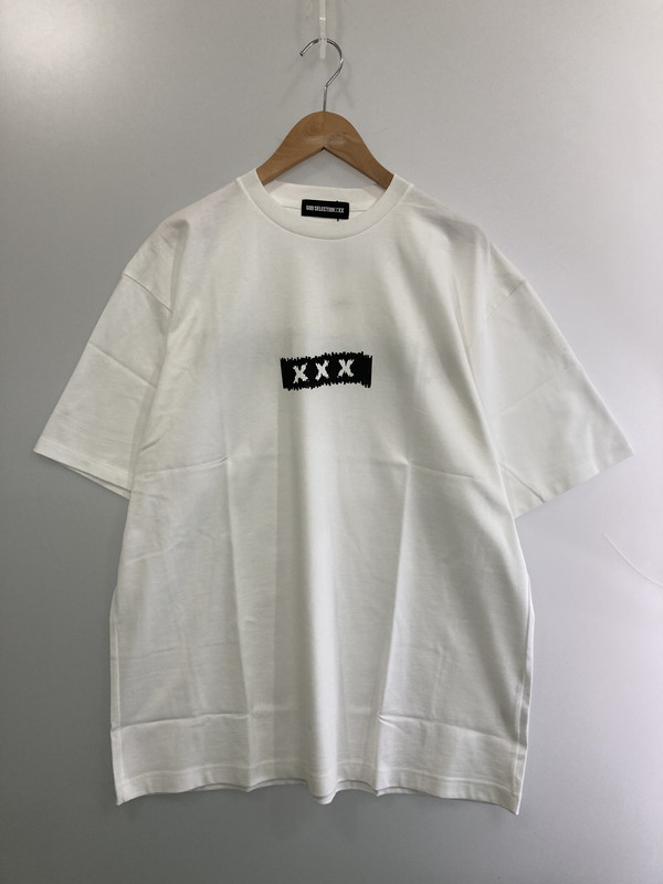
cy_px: 442
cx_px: 332
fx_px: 715
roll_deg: -0.6
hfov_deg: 49.7
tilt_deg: -18.8
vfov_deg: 63.4
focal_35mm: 28
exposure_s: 1/100
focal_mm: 3.99
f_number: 1.8
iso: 80
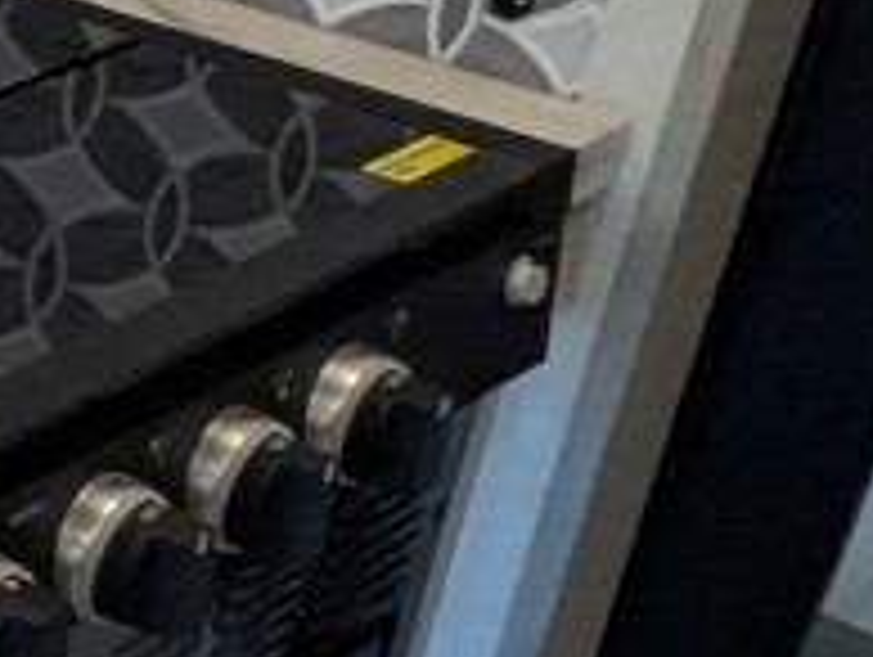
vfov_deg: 12.9
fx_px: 2904
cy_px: 320
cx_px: -1294
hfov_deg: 12.7
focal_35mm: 115
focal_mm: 2.35
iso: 405
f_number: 2.2
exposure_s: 1/161
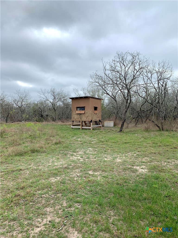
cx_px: 89
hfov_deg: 53.1
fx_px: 178
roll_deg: -0.2
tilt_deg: -0.2
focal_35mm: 26
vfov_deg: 67.3
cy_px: 119
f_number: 1.8
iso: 25
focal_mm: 4.25
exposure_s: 1/1205
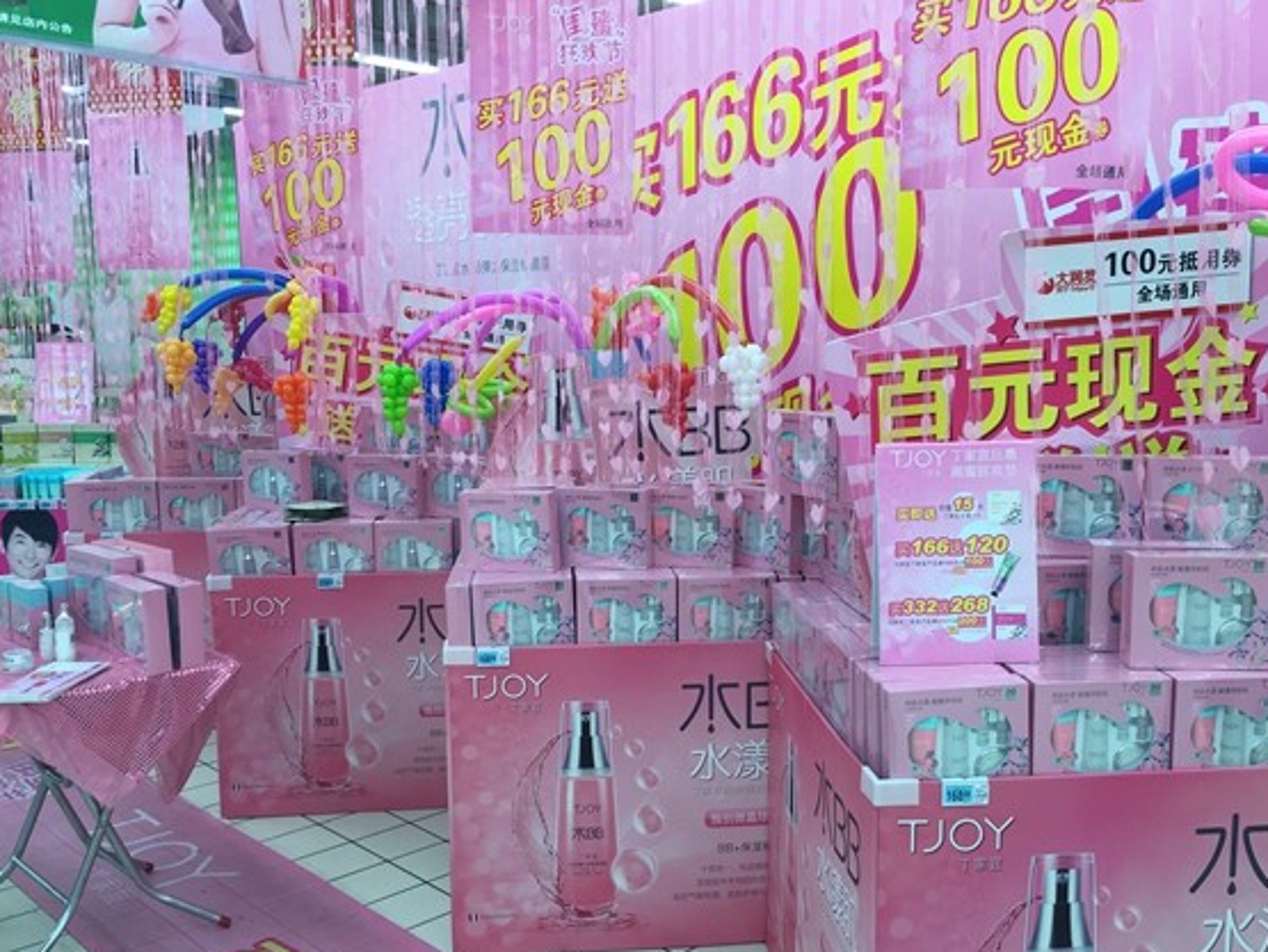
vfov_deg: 42.9
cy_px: 521
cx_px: 701
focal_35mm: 33
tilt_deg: -6.6
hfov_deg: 55.2
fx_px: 1210
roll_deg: -0.3
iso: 32
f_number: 2.2
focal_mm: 4.15
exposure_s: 1/50
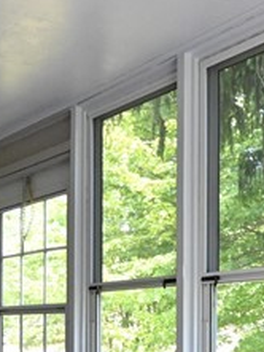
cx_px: 76
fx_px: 670
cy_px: 336
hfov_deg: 22.1
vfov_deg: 27.9
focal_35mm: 66
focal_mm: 14
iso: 2500
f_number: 10
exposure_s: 1/160
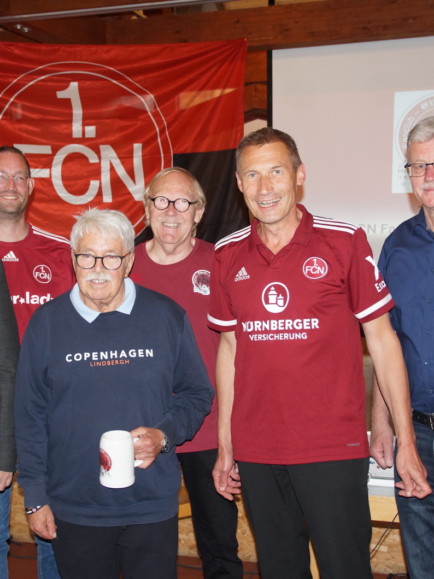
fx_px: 1020
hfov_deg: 24.0
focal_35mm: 61
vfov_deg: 31.7
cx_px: 173
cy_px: 290
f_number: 4
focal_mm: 28
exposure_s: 1/60
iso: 800
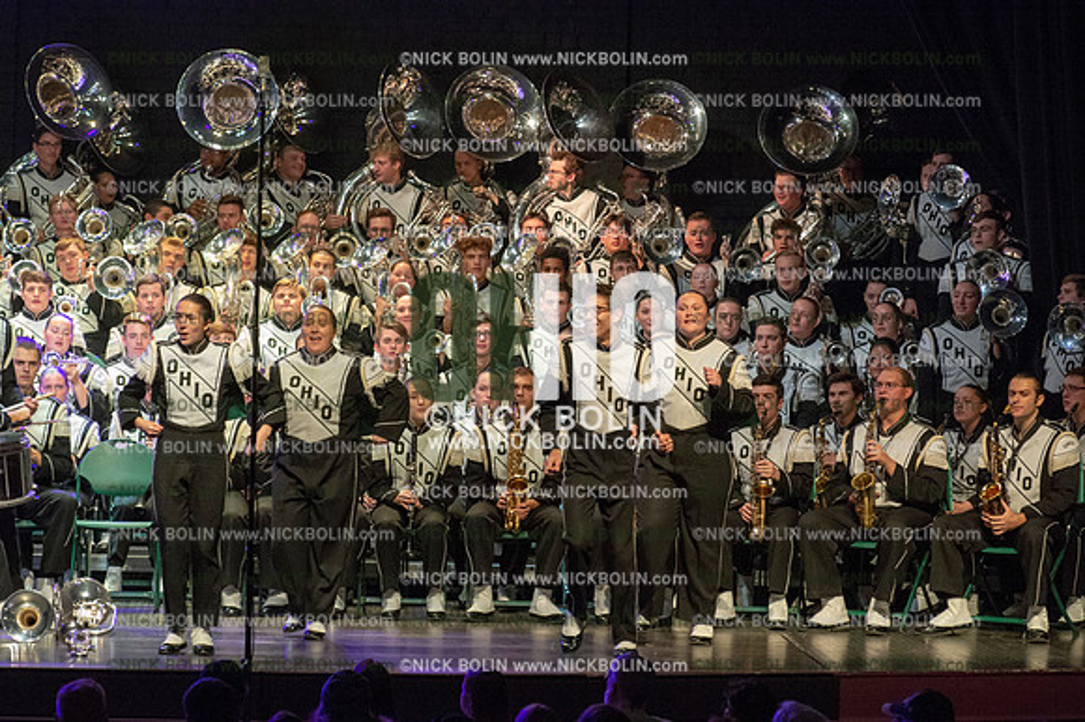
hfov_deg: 10.8
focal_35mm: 190
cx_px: 542
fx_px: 5723
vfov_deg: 7.2
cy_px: 361
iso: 8000
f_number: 7.1
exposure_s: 1/200
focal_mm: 190
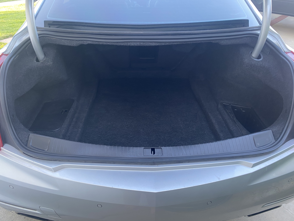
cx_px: 147
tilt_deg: -34.9
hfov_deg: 67.3
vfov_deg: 53.1
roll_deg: -0.1
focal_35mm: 26
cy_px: 110
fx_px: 221
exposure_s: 1/61
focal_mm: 4.25
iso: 125
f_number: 1.8
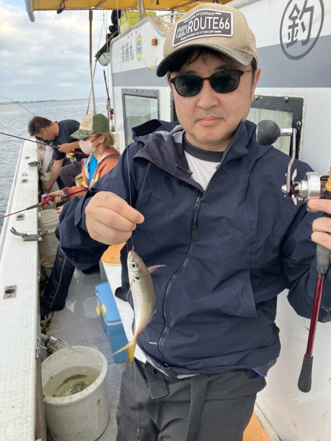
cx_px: 166
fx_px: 357
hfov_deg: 49.7
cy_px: 220
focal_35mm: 28
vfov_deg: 63.4
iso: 32
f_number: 1.8
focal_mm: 3.99
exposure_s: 1/158
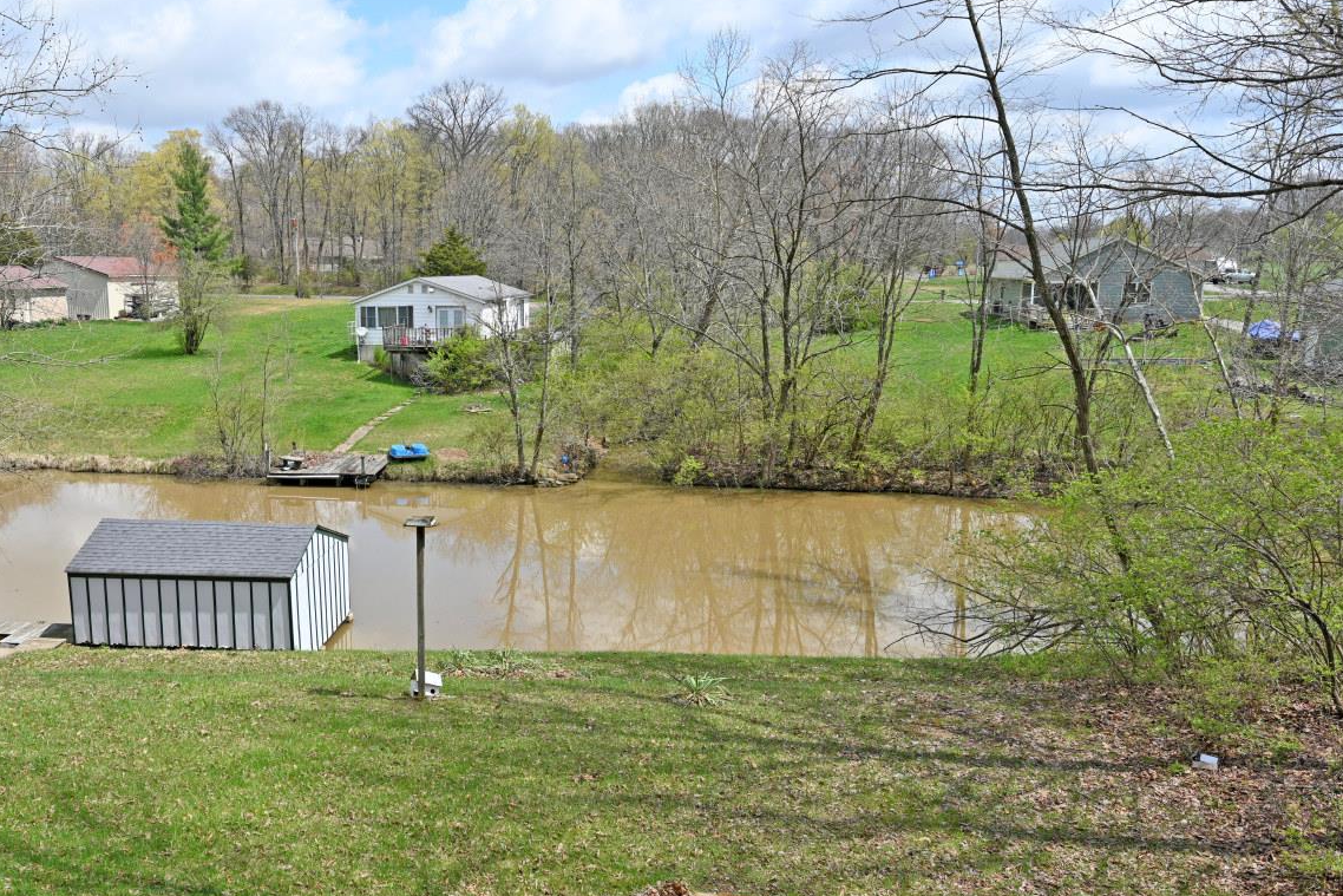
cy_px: 478
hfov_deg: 61.2
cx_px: 465
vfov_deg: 44.0
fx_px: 1107
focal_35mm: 30
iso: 100
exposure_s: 1/400
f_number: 7.1
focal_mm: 22.5
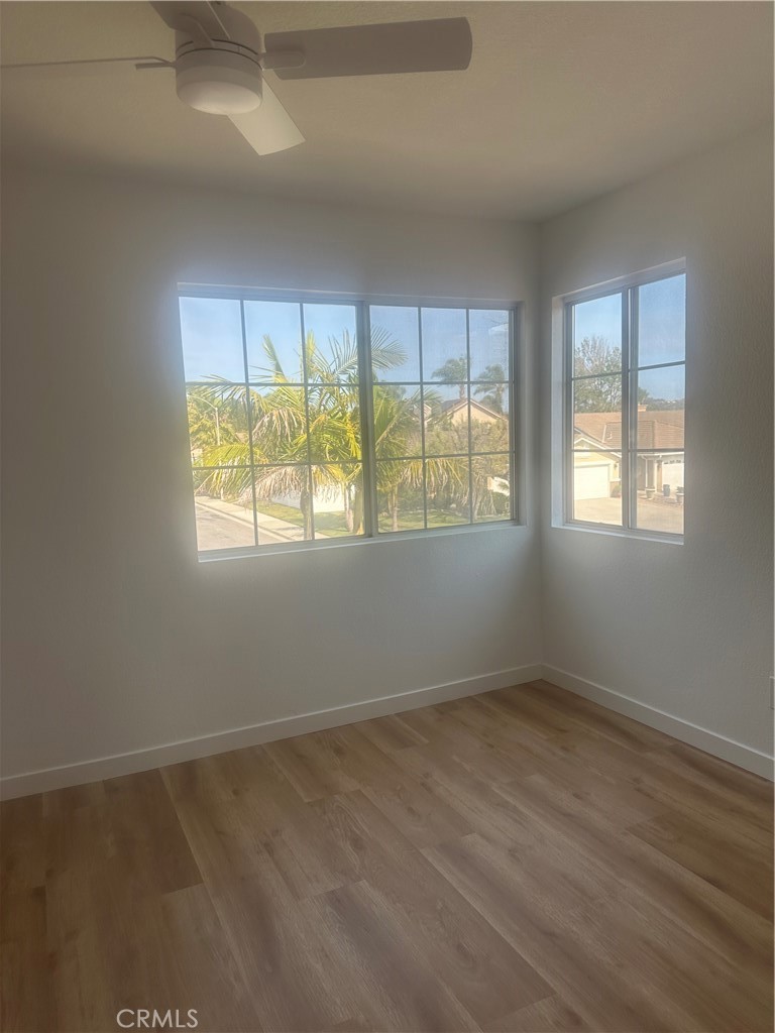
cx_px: 388
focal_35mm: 24
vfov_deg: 71.6
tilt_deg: -4.4
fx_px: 716
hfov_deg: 56.8
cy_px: 516
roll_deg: +0.5
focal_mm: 6.86
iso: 80
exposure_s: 1/1019
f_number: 1.78
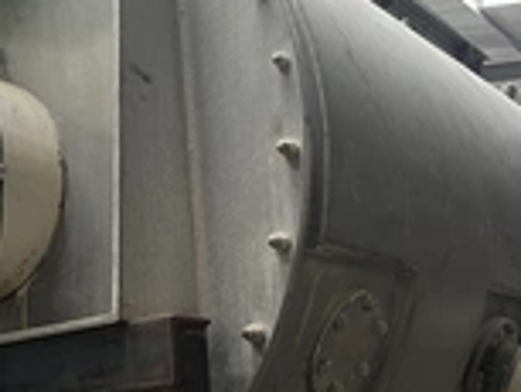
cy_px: 218
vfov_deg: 21.6
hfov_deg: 28.5
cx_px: 266
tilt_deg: +13.0
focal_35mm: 68
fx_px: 1024
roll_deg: +5.2
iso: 320
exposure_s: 1/60
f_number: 1.6
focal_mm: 5.1
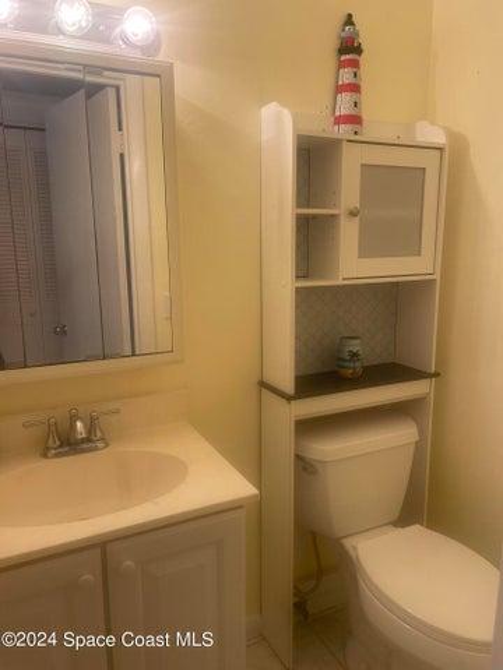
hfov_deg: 53.1
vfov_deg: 67.3
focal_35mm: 26
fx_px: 504
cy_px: 335
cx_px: 252
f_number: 1.6
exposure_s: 1/60
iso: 80
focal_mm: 4.2
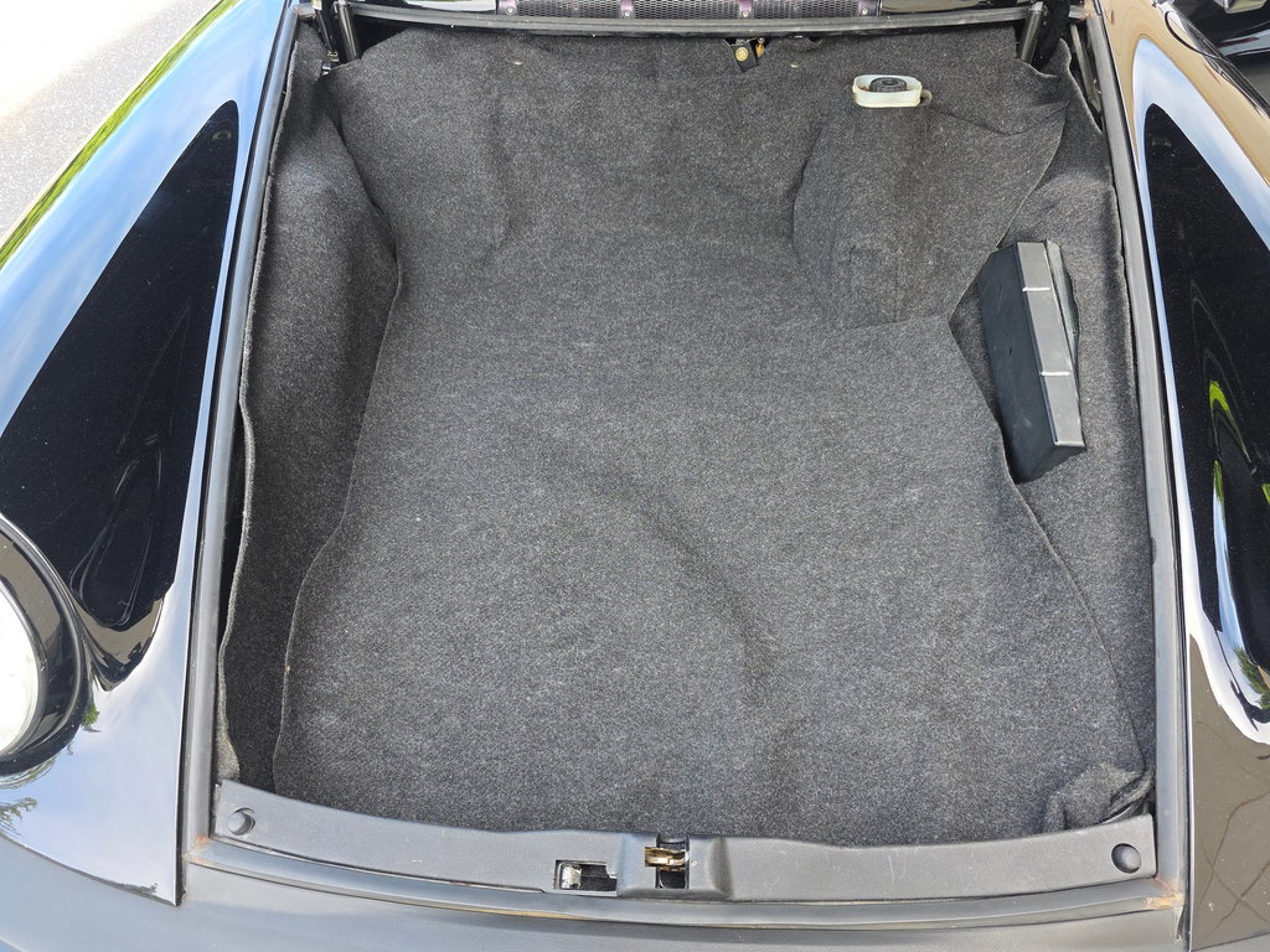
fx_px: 844
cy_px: 476
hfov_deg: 73.9
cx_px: 635
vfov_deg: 58.9
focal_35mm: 23
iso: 64
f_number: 1.7
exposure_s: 1/180
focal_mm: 6.3
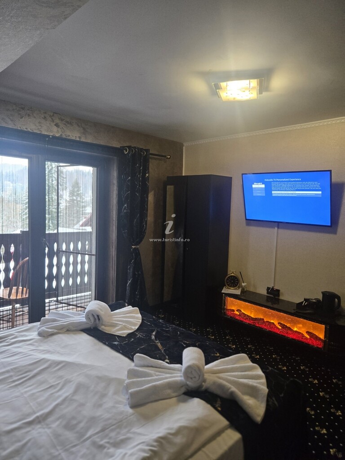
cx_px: 172
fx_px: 306
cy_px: 230
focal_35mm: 23
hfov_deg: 58.9
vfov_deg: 73.9
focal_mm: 5.4
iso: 200
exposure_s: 1/100
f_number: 1.8
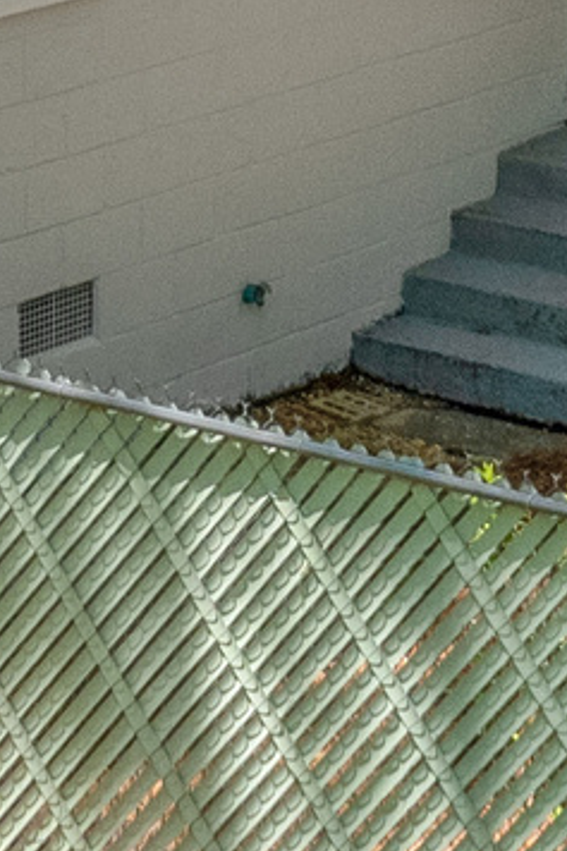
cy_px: -1077
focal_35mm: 190
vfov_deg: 9.8
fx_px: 4493
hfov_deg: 7.1
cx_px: -208
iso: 100
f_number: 2.8
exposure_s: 1/320
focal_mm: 8.38
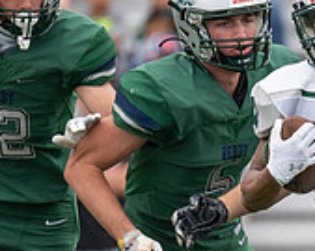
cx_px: 374
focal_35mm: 1201
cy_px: 203
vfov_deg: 1.3
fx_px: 11190
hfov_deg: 1.6
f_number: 2.8
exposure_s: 1/1250
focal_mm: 200
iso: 250
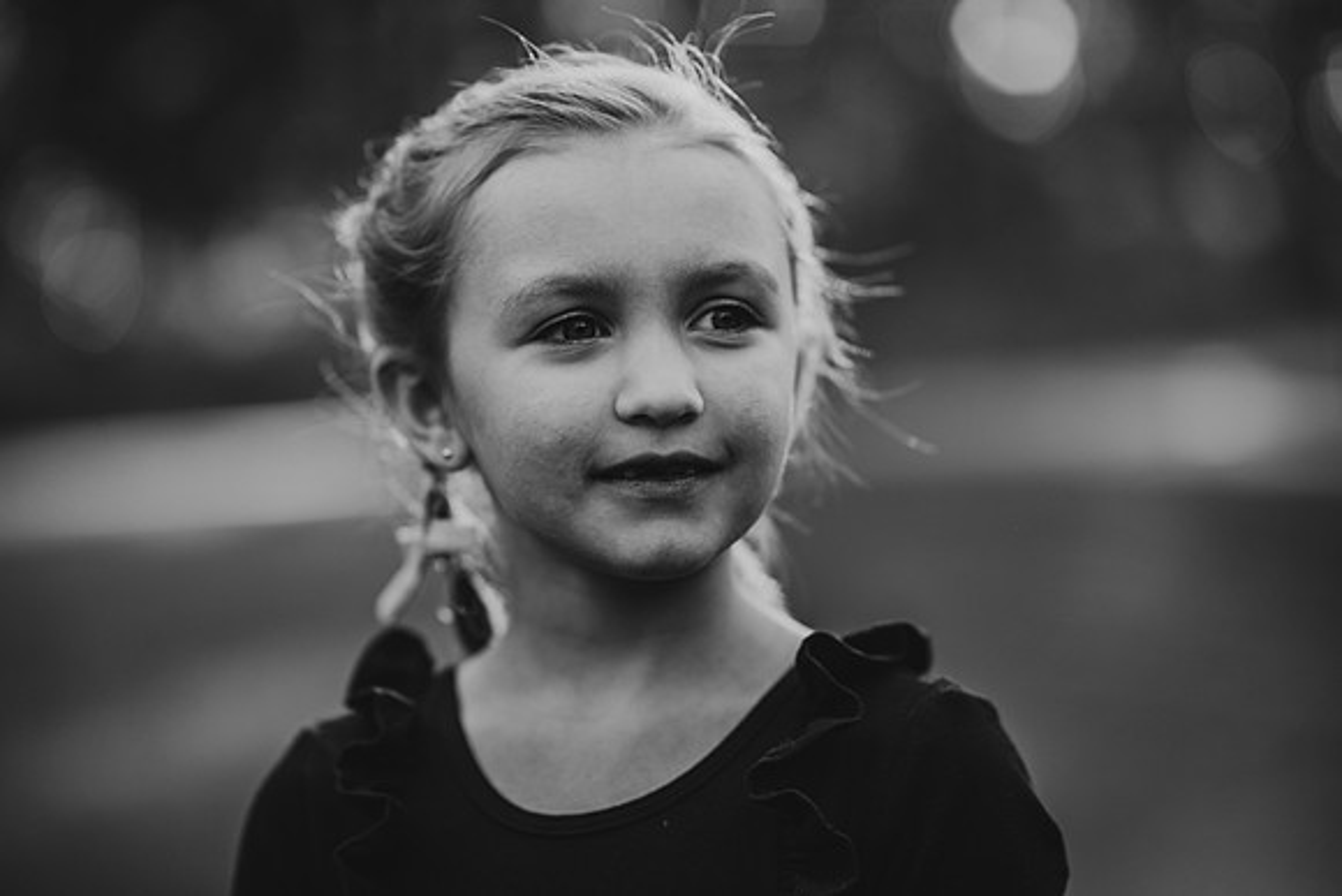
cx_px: 671
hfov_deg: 23.9
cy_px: 448
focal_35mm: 85
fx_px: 3169
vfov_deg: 16.1
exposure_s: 1/1600
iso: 200
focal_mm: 85
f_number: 1.8
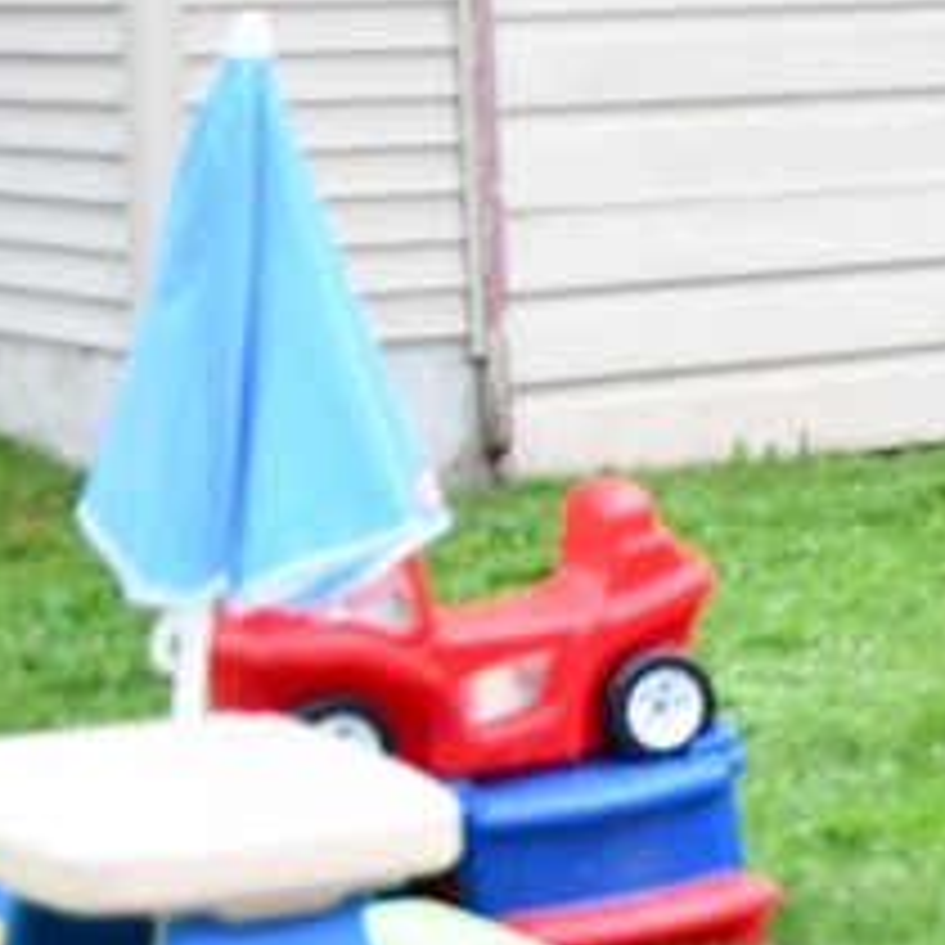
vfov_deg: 12.8
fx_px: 4200
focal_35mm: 136
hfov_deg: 11.0
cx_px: 2182
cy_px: 320
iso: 250
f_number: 3.5
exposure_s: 1/80
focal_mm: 21
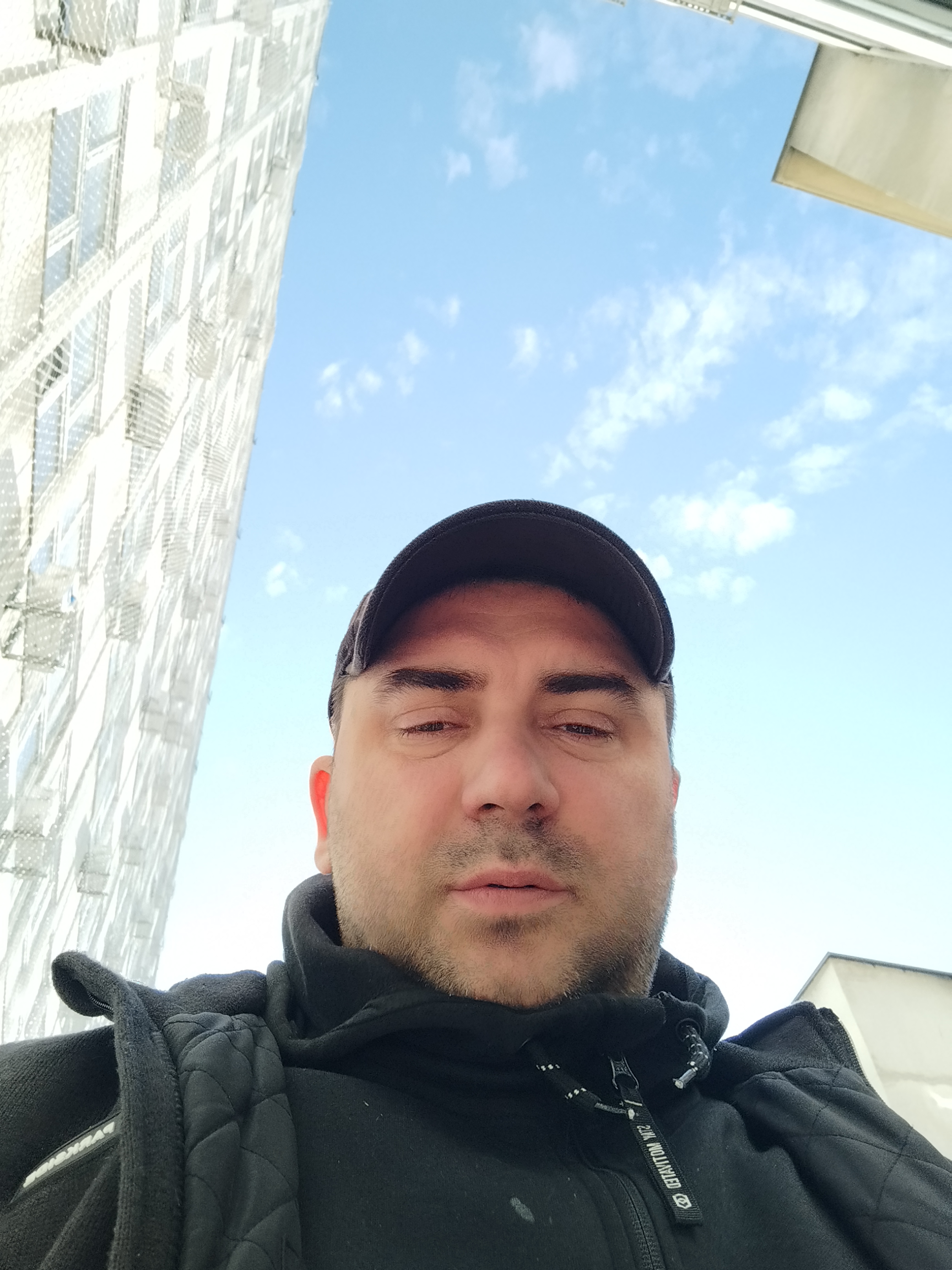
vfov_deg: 81.7
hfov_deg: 66.0
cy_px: 635
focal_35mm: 20
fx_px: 733
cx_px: 476
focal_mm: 3.49
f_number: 2.45
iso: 50
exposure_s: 1/649
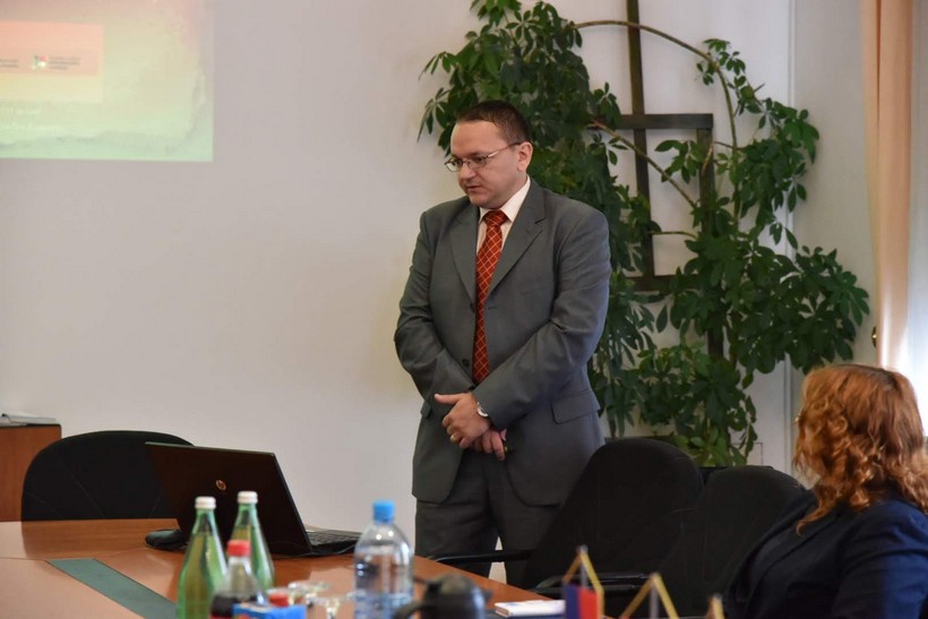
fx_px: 3094
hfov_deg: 17.1
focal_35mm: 120
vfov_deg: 11.4
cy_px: 310
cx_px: 464
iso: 10000
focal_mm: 120
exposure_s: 1/320
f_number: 5
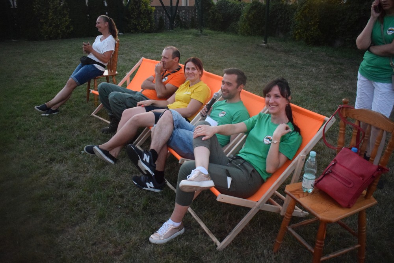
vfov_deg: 43.6
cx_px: 197
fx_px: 328
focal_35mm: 30
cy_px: 132
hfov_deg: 61.9
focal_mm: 20
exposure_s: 1/30
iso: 6400
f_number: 3.5
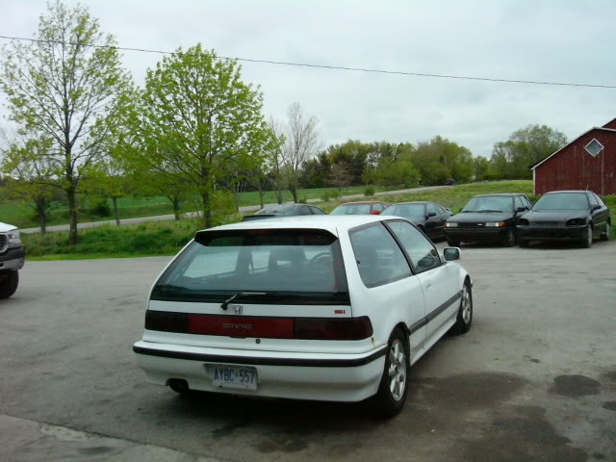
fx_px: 623
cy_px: 231
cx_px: 308
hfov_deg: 52.6
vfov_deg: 40.7
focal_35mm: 35
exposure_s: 1/400
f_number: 8
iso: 400
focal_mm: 5.8
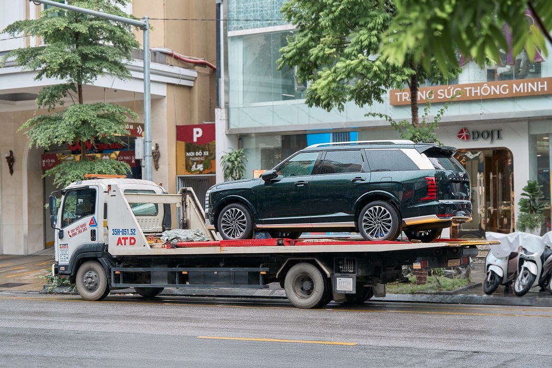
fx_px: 1073
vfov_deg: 19.5
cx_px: 276
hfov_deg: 28.8
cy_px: 184
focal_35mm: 70
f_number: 4.5
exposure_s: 1/250
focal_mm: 70
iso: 250
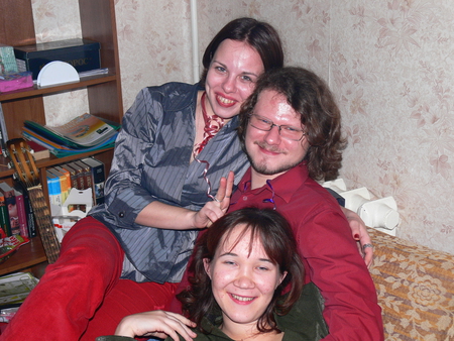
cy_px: 170
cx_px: 227
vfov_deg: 28.6
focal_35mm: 51
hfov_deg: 37.5
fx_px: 669
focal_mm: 10.8
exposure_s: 1/30
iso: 100
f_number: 3.2
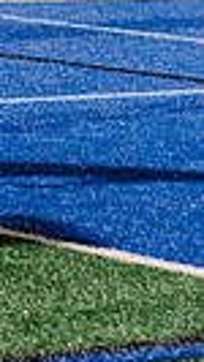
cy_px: -113
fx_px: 3062
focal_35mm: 319
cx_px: -582
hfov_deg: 3.6
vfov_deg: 6.7
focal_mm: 70
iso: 2500
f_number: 4
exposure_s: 1/160
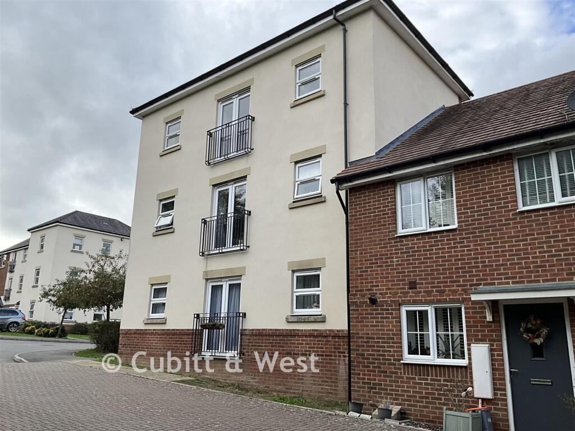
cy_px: 216
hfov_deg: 61.7
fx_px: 482
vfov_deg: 48.2
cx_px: 288
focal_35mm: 29
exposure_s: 1/781
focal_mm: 3
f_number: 1.8
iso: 25
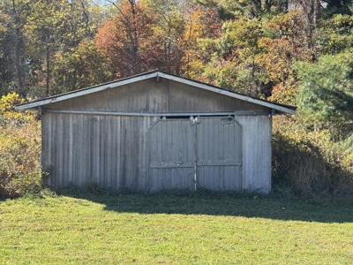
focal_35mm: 48
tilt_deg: -4.3
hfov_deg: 39.7
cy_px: 132
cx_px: 176
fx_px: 489
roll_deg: -0.2
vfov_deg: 30.3
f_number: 1.78
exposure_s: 1/952
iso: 64
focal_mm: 6.76
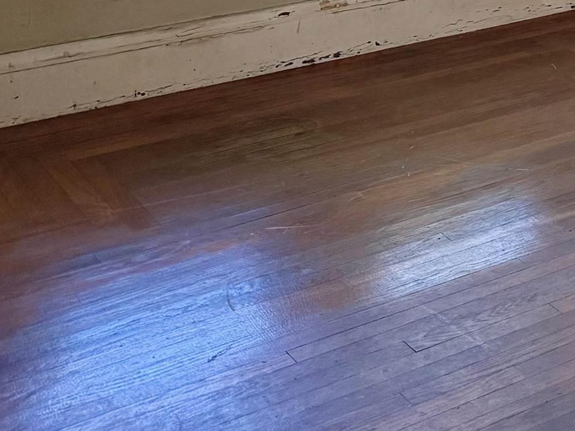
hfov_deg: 18.4
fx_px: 1429
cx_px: 998
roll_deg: -1.5
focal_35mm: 86
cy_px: -308
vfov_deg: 15.2
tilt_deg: -4.6
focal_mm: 6.76
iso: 200
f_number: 1.78
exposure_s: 1/130
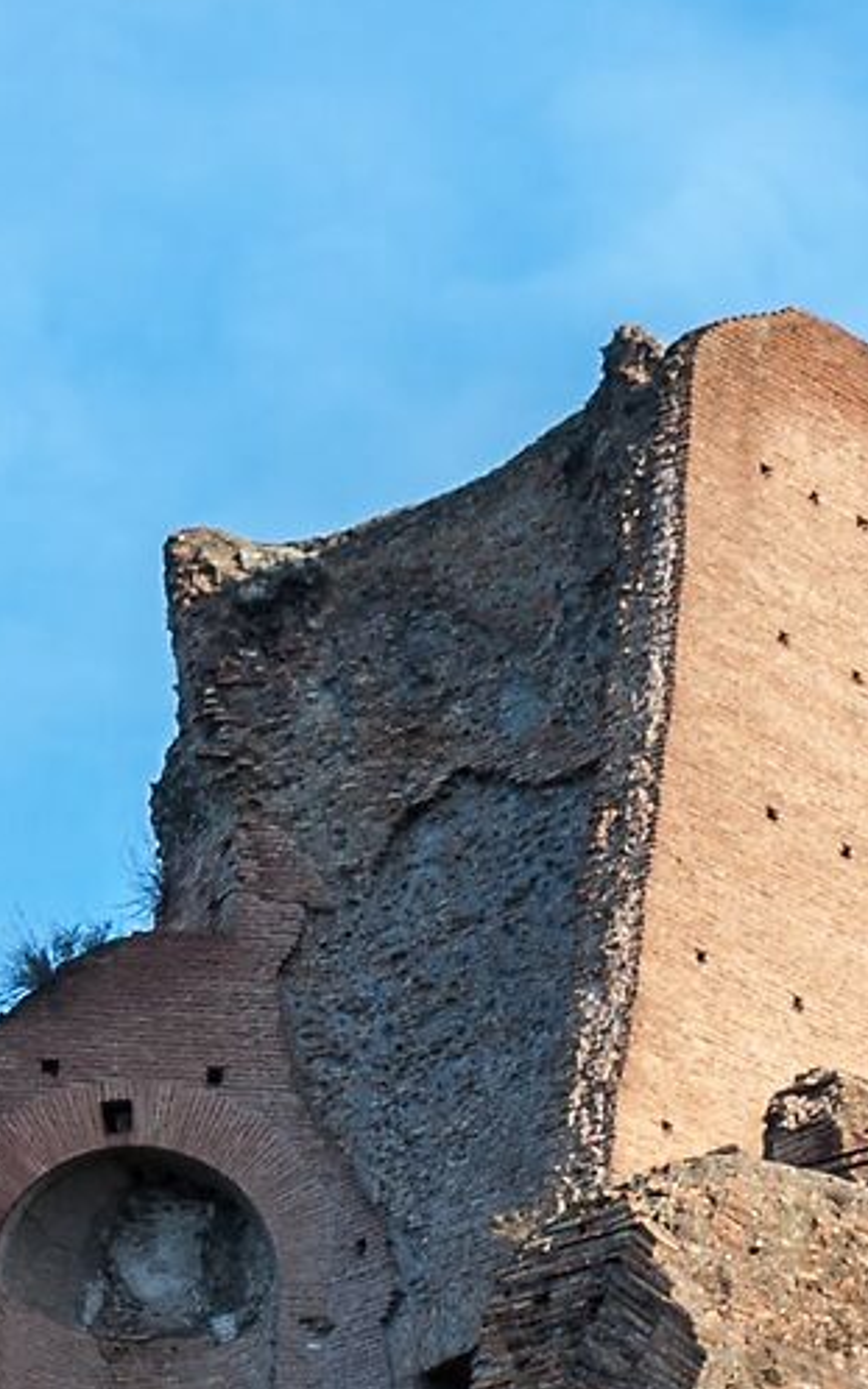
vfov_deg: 8.0
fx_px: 9788
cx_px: 564
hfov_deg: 5.1
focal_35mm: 258
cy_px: 1959
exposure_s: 1/100
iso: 100
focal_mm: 35
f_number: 5
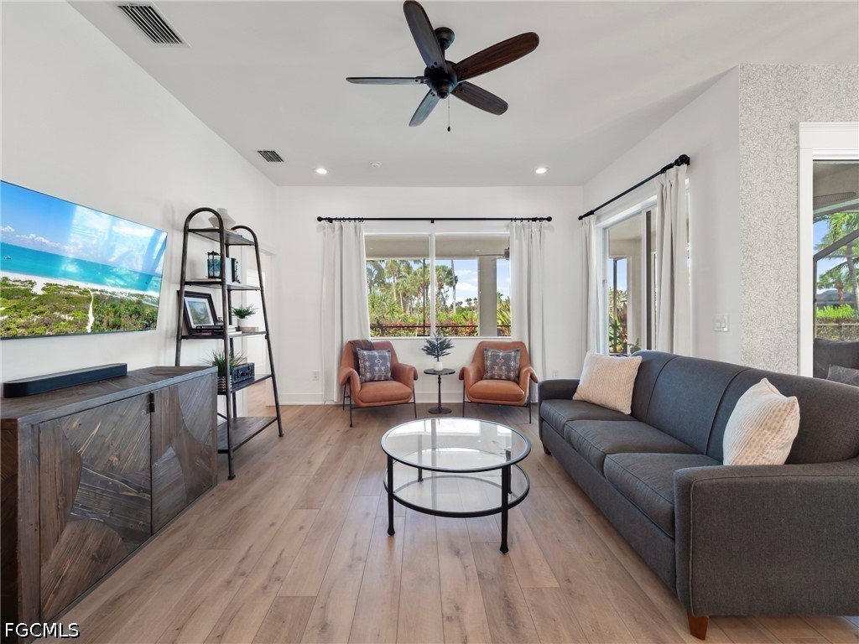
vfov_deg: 85.7
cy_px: 322
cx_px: 430
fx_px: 347
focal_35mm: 14
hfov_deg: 102.1
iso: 200
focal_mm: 7
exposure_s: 1/3
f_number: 7.1
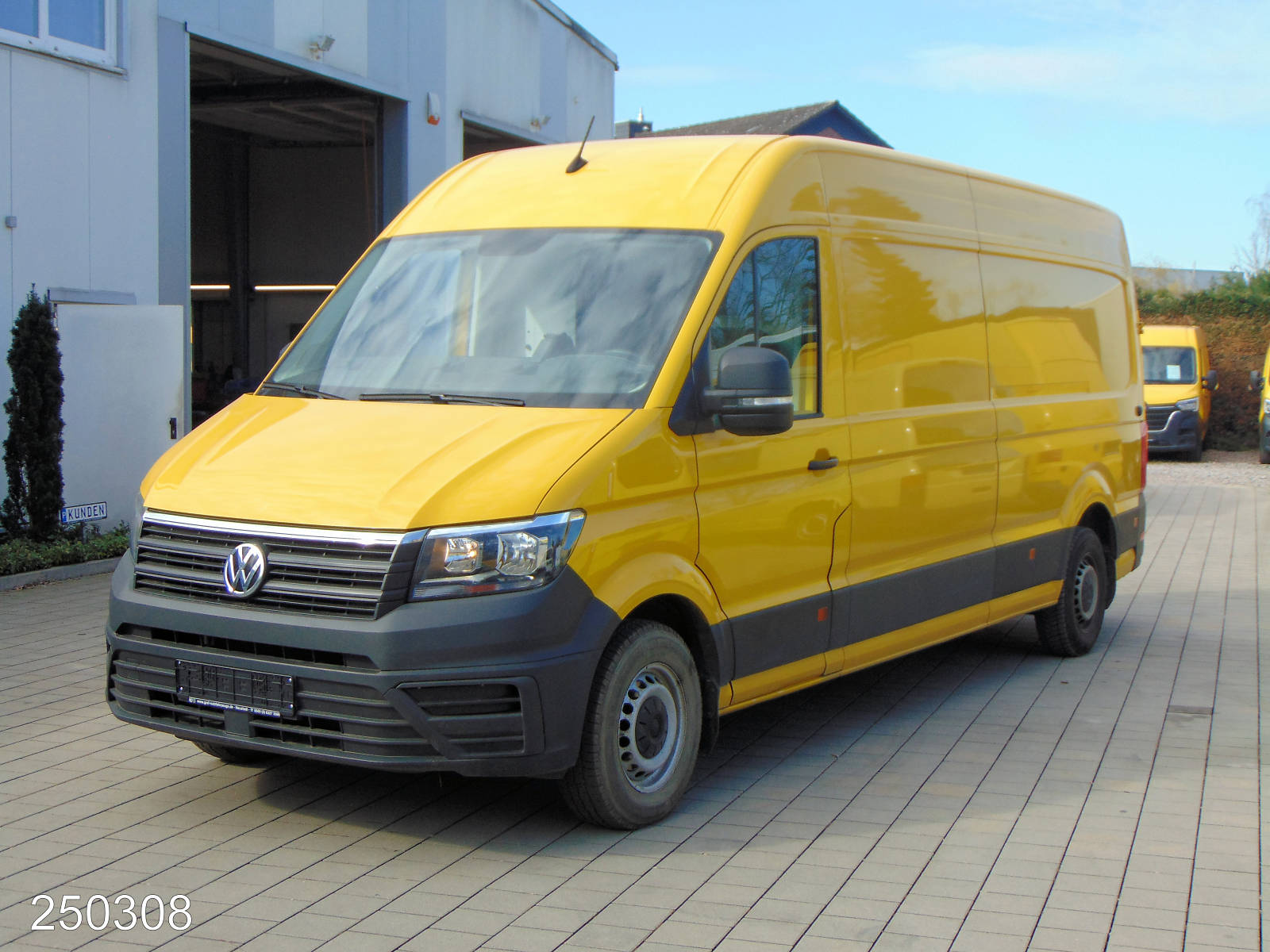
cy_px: 476
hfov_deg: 38.2
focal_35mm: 50
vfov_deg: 29.1
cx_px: 635
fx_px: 1834
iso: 80
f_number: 3.5
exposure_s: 1/500
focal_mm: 9
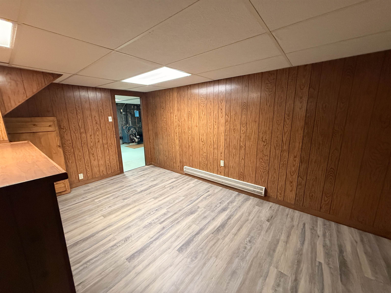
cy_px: 146
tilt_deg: -12.0
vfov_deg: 85.7
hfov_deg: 102.1
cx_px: 196
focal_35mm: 14
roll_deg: +1.1
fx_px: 158
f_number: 2.2
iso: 640
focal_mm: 2.22
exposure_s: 1/60
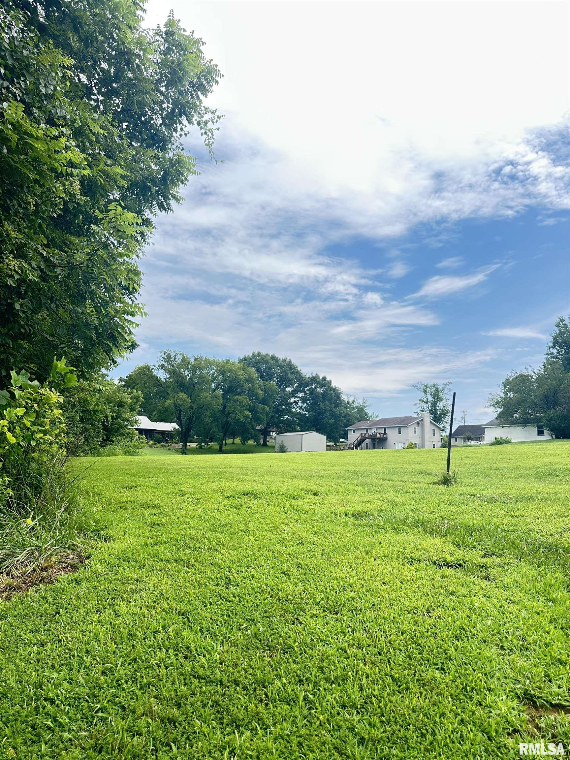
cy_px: 380
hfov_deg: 56.8
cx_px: 285
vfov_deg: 71.6
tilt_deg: +11.4
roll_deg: -1.3
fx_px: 527
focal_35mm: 24
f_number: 1.78
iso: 80
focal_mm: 6.86
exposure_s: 1/971
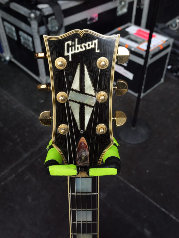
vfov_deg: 51.3
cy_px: 119
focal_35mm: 36
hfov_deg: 39.7
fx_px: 248
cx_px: 90
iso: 3200
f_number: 5.6
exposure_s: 1/320
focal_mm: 18
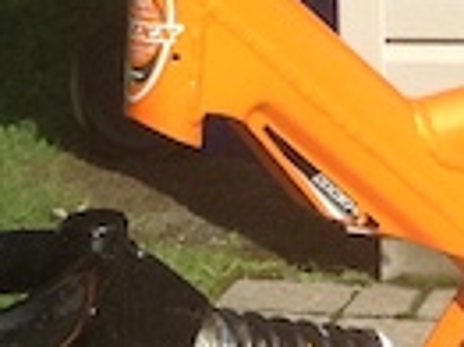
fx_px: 2705
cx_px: 184
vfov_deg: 7.2
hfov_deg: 9.8
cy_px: 574
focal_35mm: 202
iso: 25
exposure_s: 1/1318
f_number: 2.4
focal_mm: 3.3
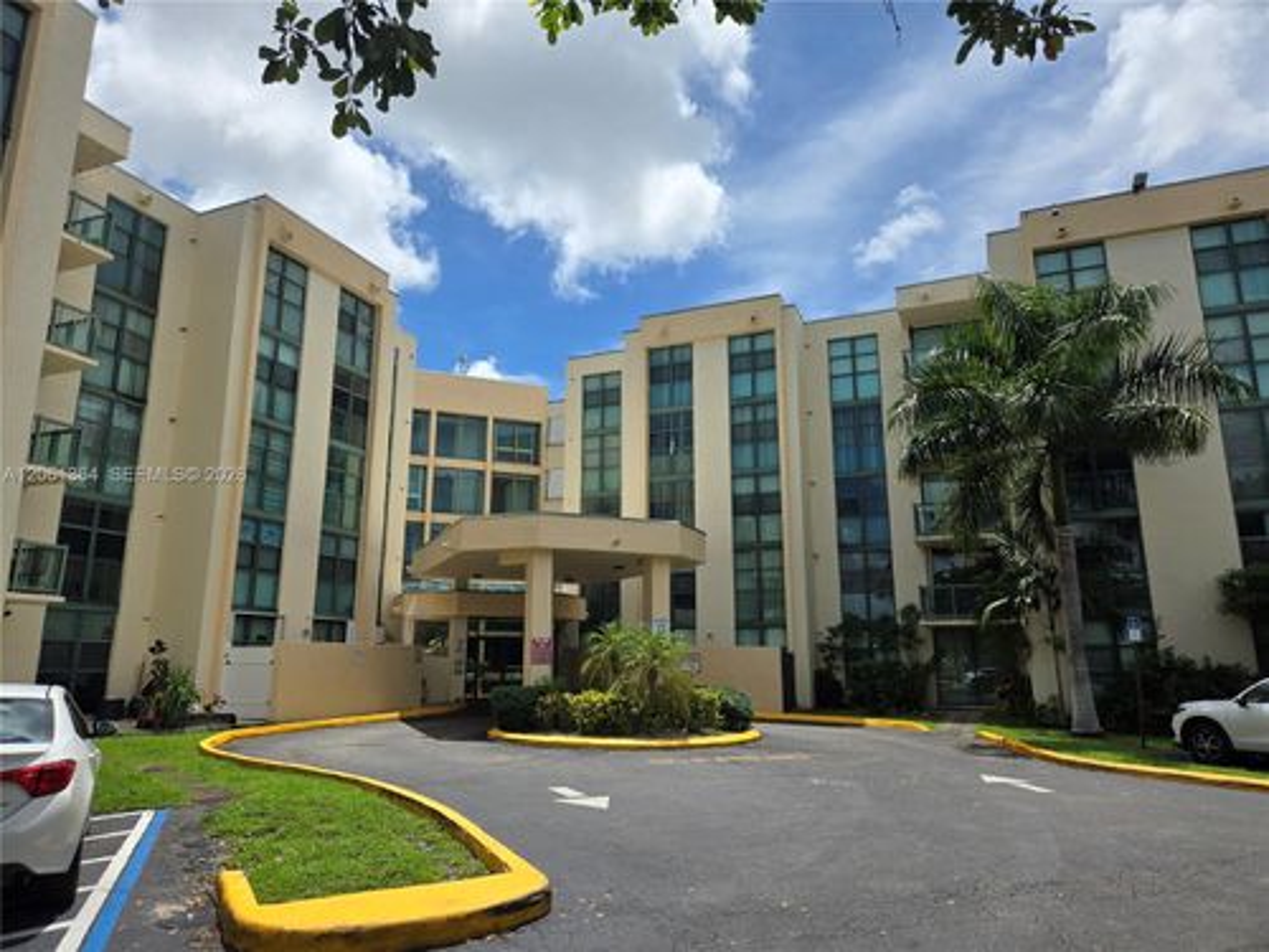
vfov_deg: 58.9
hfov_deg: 73.9
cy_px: 476
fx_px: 843
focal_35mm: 23
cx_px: 634
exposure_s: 1/2969
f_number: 1.8
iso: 25
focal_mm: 5.4
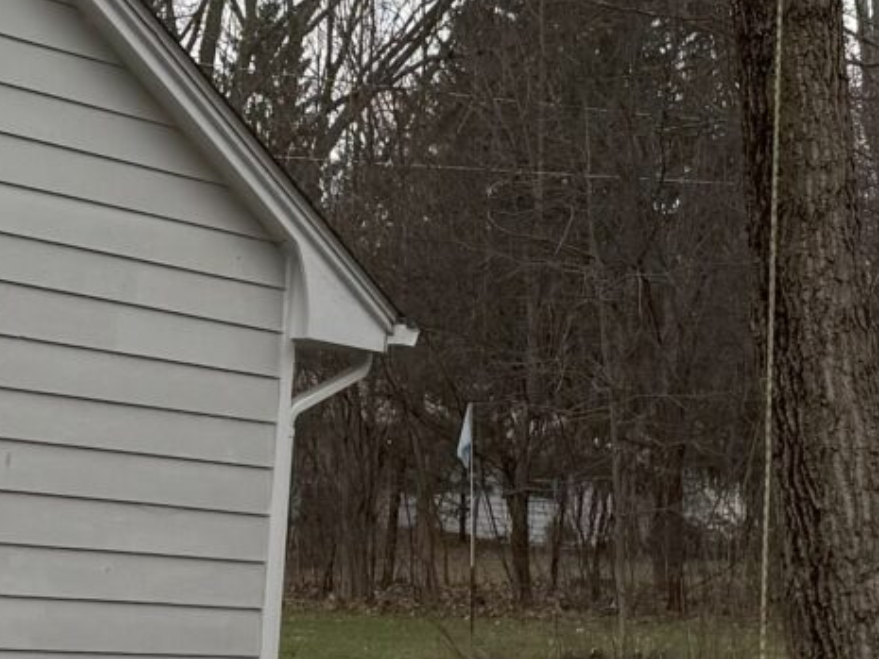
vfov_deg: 10.8
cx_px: 350
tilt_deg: +17.3
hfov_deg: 14.9
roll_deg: -4.0
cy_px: -378
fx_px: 3353
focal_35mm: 132
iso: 64
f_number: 1.78
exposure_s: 1/273
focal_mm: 6.76
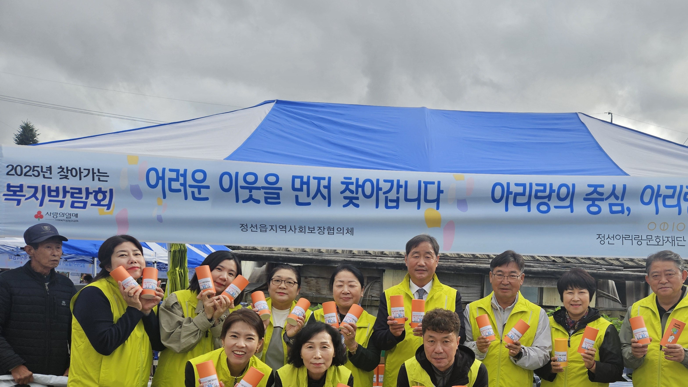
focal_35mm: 32
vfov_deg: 35.6
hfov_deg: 60.2
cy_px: 303
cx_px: 432
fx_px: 584
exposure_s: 1/1422
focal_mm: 5.4
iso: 25
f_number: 1.8
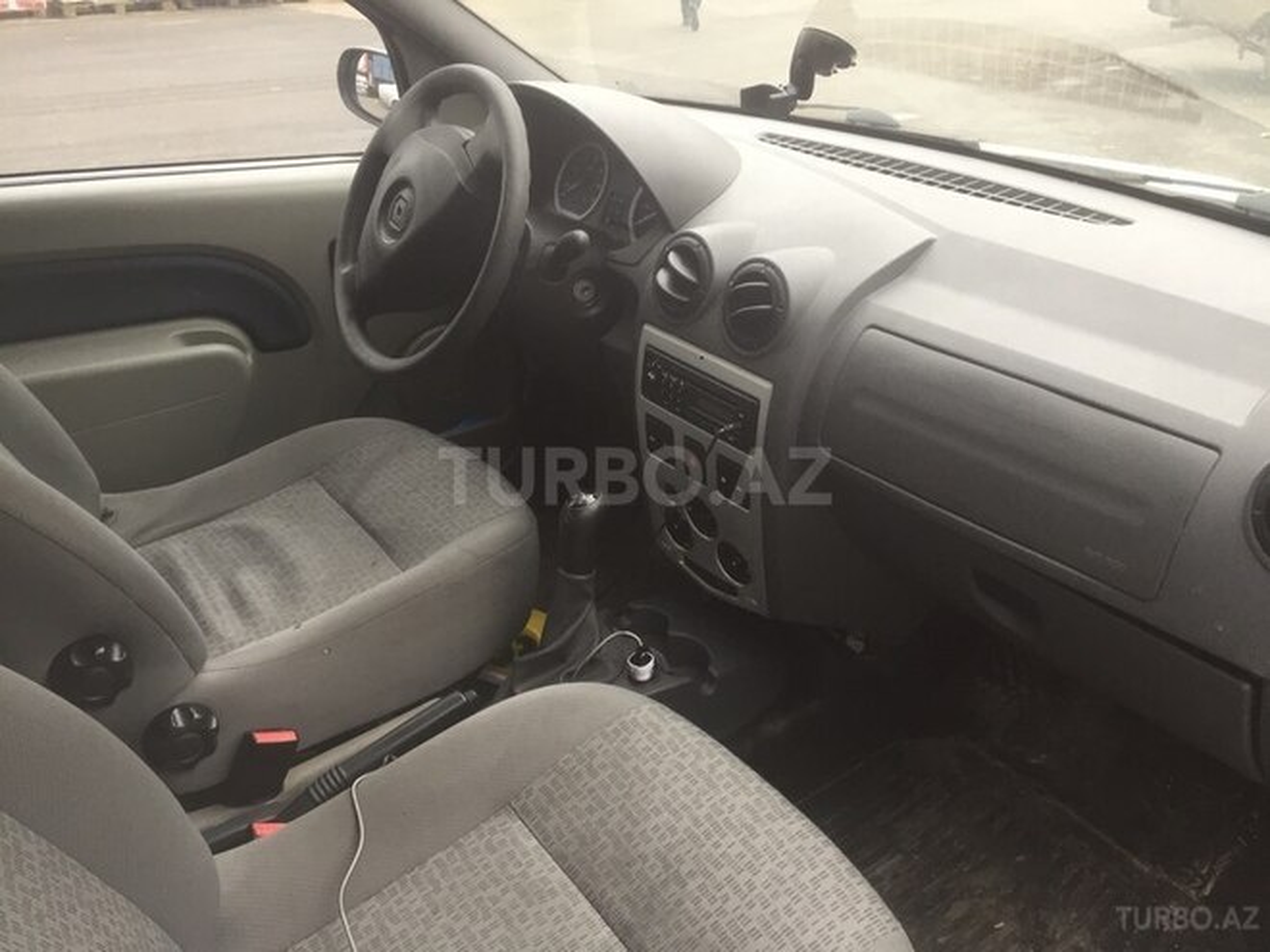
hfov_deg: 61.7
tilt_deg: -25.7
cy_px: 476
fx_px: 1064
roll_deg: +1.3
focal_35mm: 29
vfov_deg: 48.2
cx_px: 635
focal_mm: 4.15
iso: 50
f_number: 2.2
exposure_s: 1/33
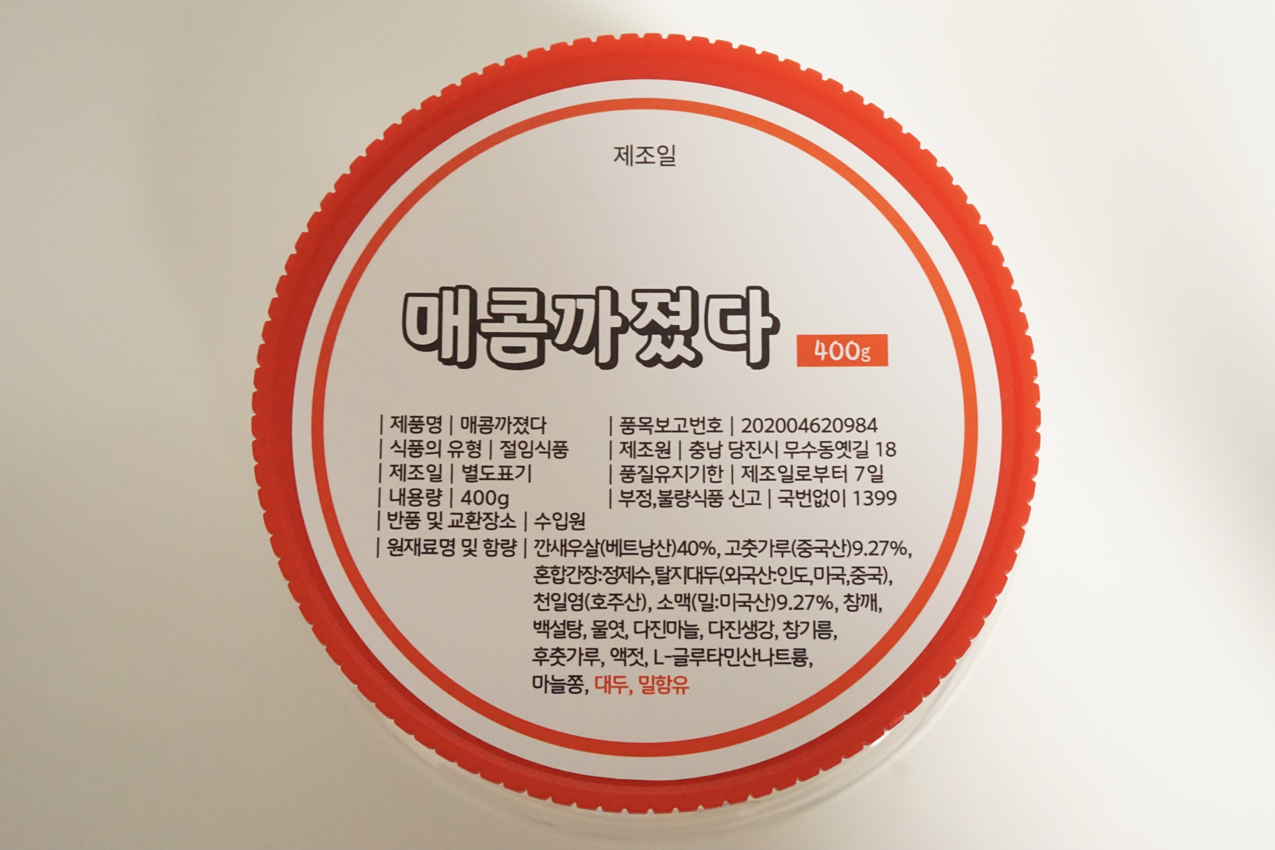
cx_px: 638
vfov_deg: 30.8
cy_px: 425
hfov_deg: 45.0
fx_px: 1540
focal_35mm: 44
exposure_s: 1/13
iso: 3200
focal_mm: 29
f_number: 11
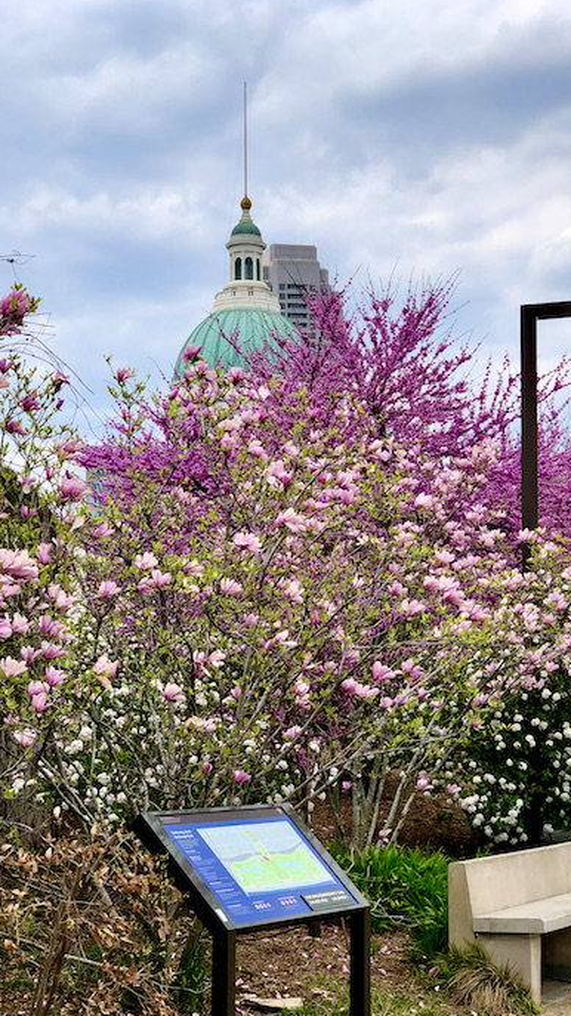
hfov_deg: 18.2
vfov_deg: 31.8
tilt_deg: +4.1
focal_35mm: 66
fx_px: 1778
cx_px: 348
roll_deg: -0.1
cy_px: 583
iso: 16
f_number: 2.4
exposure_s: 1/1066
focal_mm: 6
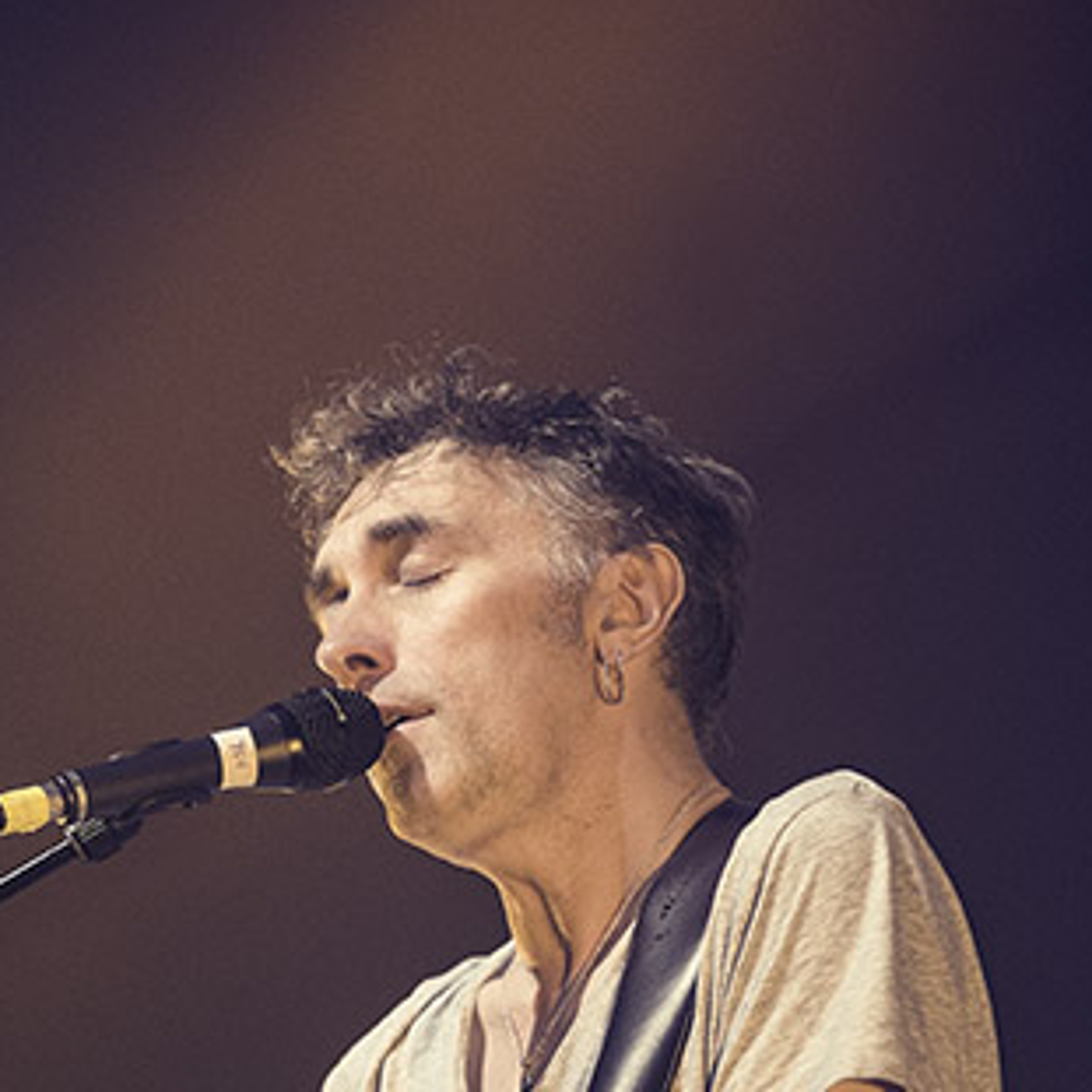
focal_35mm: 266
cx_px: 521
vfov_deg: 6.6
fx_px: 9494
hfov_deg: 6.6
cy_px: 839
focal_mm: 135
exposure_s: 1/500
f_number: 2.8
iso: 1600
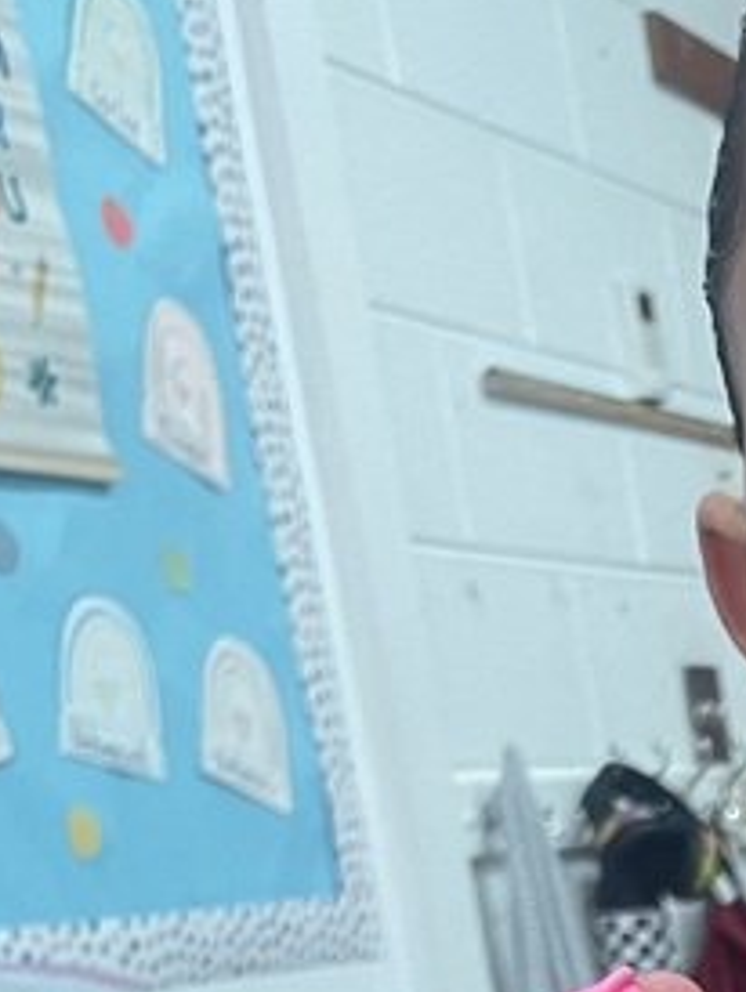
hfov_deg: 13.7
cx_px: 1318
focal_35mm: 97
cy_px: 1481
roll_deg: +8.3
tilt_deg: -12.5
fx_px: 2783
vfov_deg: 18.1
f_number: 1.6
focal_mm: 4.2
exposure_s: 1/60
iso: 320
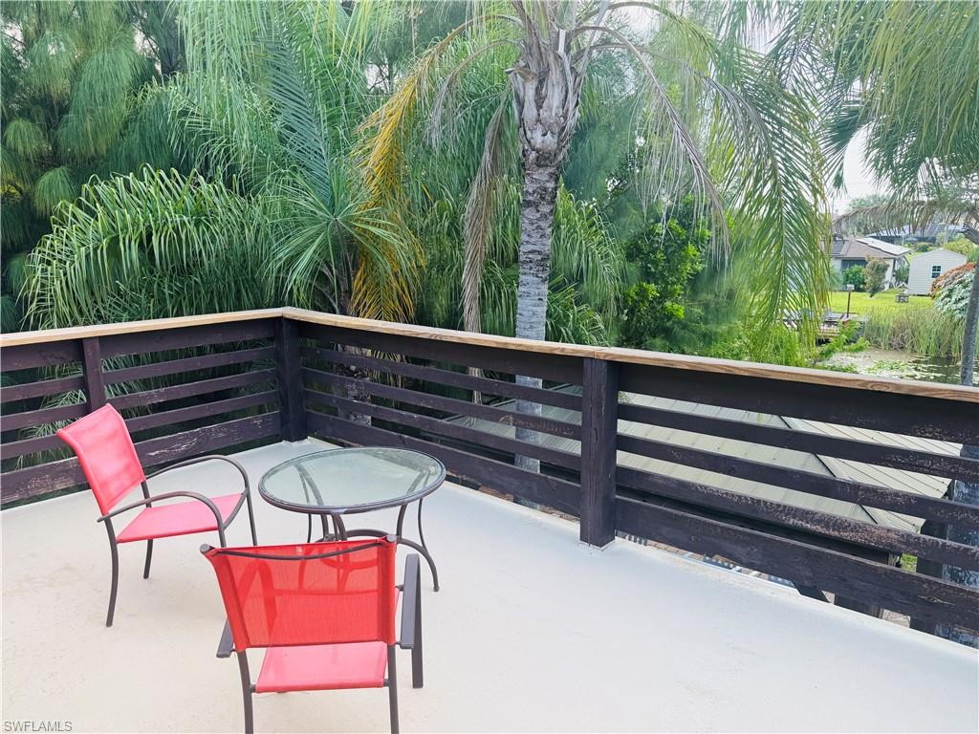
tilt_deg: -11.8
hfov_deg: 71.6
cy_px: 367
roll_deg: +0.9
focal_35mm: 24
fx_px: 679
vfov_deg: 56.8
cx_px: 490
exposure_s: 1/360
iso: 80
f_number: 1.78
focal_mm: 6.76
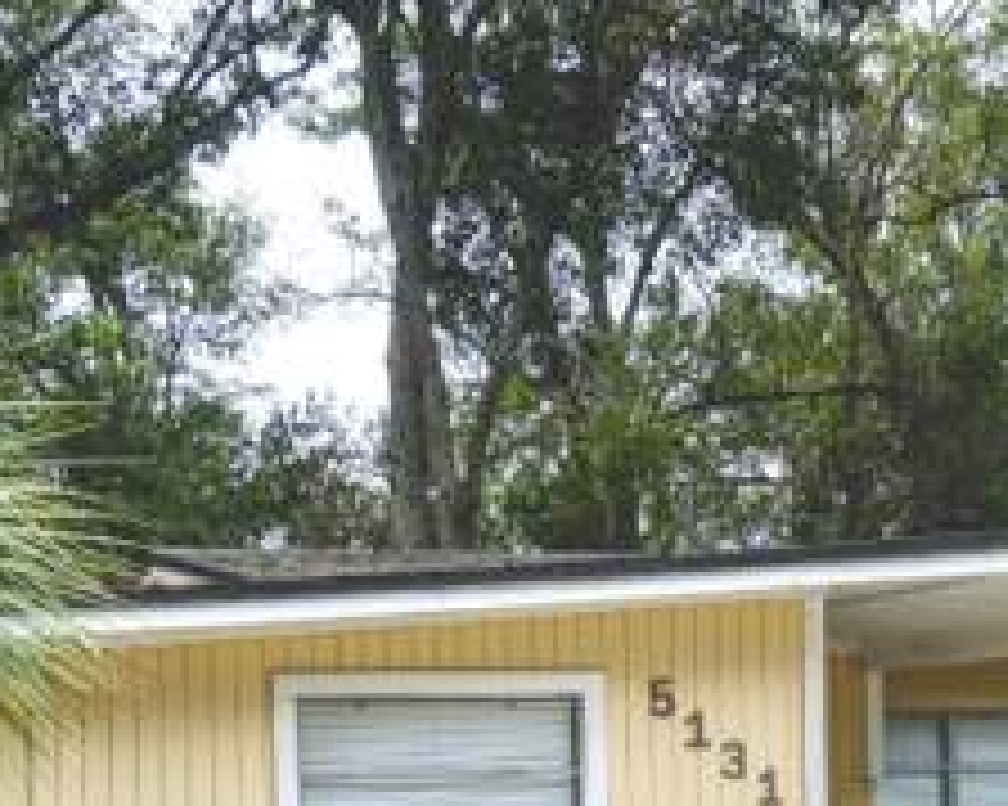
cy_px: 914
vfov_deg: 13.0
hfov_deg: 16.3
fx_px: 3449
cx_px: 986
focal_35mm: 116
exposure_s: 1/320
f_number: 8
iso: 640
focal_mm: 23
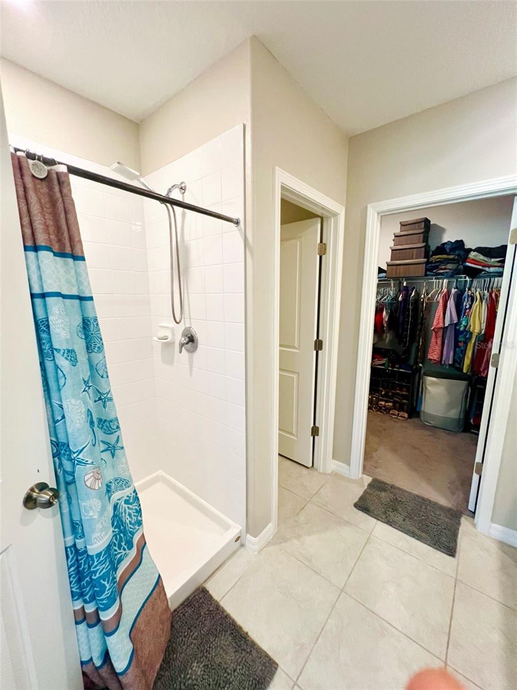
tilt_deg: -8.8
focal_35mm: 13
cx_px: 258
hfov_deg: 89.9
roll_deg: +0.6
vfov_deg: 106.2
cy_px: 345
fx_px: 259
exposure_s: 1/120
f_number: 1.8
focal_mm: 1.57
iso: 250
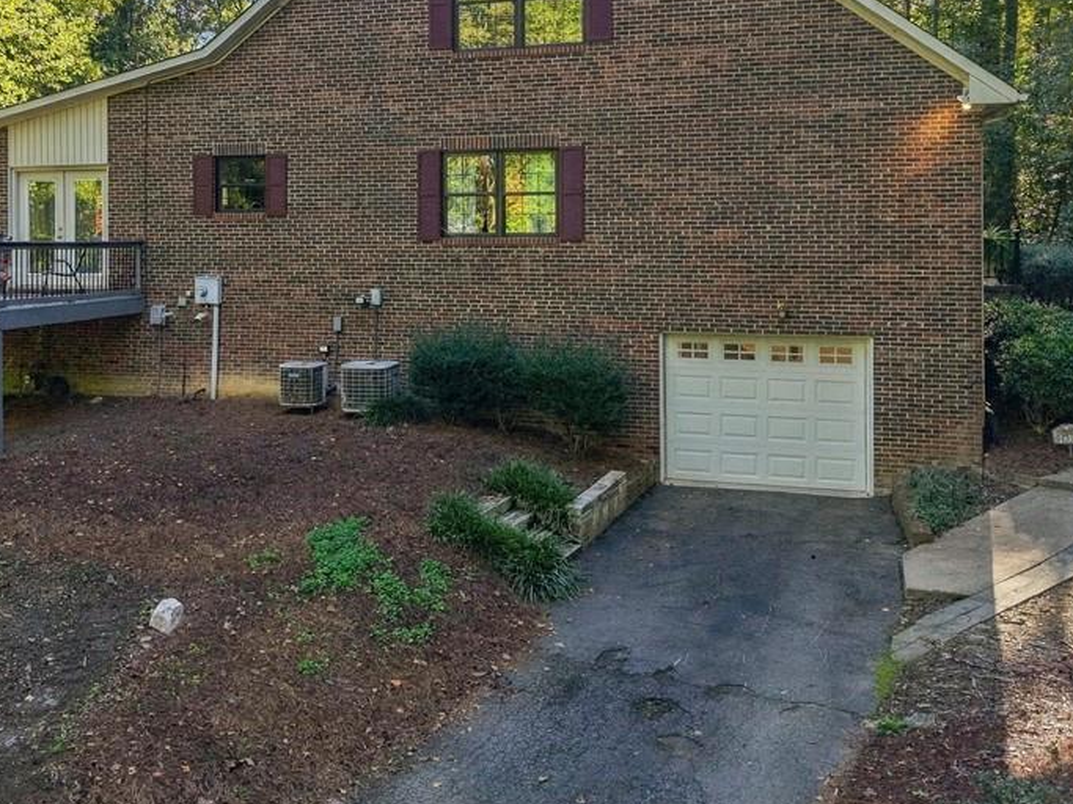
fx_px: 1116
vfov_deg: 38.9
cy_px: 234
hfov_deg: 50.9
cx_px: 416
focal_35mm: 36
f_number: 1.8
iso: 400
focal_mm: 8.7
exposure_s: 1/180
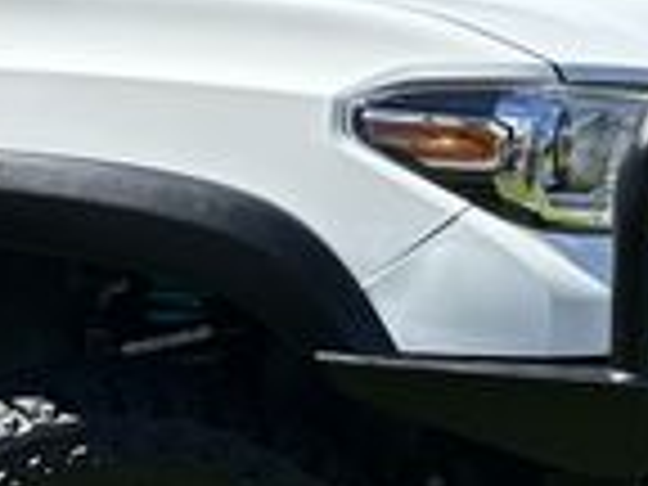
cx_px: -274
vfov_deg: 13.8
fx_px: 2003
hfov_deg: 16.9
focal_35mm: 107
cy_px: 112
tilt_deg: -0.7
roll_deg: -0.6
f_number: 1.78
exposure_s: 1/4348
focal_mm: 6.86
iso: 80
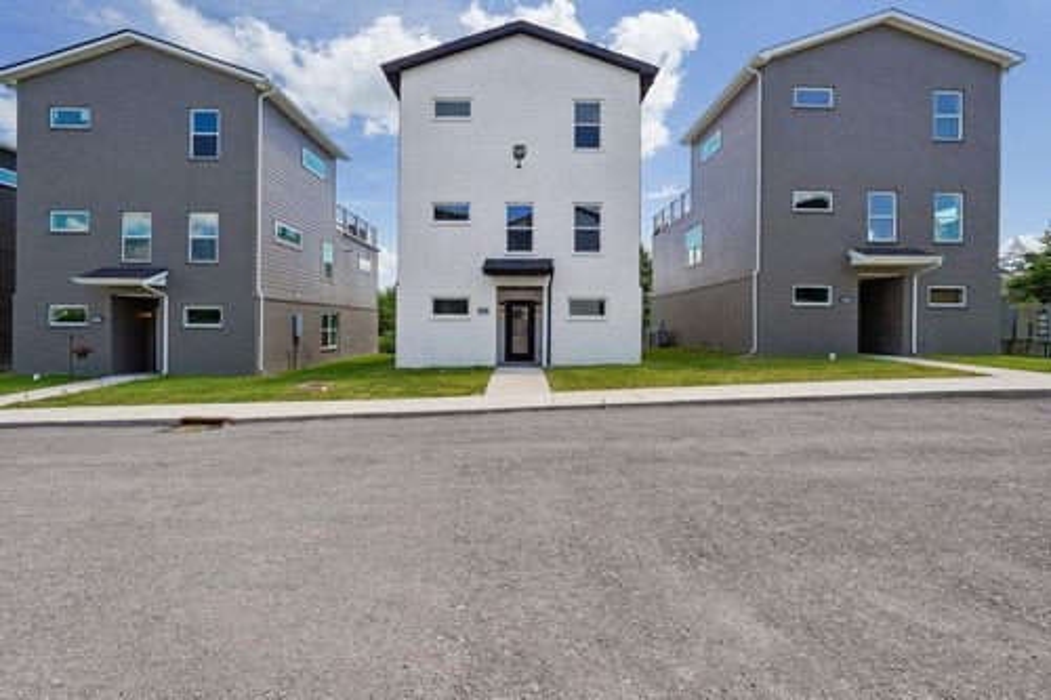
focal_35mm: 16
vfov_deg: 73.7
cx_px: 526
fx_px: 467
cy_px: 350
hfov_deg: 96.8
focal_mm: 16
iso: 400
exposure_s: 1/400
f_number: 11
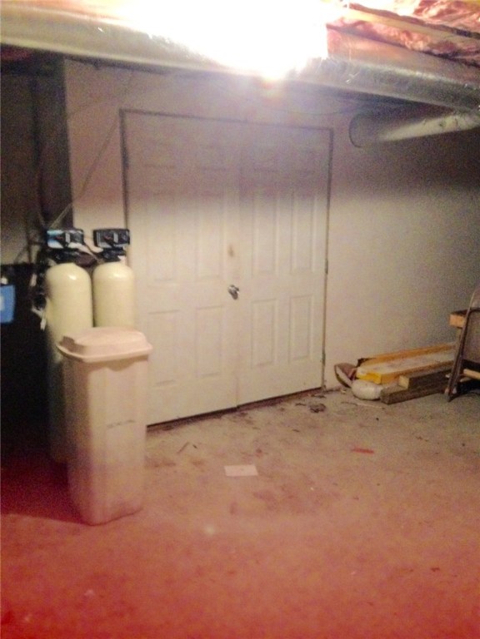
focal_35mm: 33
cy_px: 320
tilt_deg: -7.2
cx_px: 240
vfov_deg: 55.4
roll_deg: -1.7
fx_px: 610
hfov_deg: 42.9
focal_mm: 4.12
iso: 640
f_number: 2.4
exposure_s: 1/15
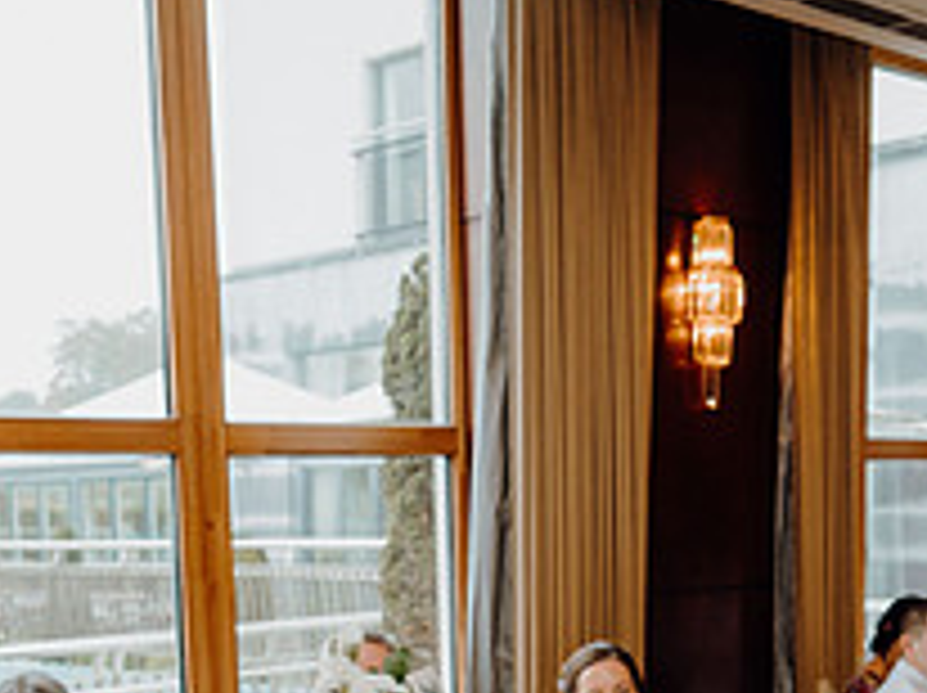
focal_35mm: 65
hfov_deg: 29.9
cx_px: 459
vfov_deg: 21.1
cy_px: 808
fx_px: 1739
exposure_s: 1/200
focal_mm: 24
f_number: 2.8
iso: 640
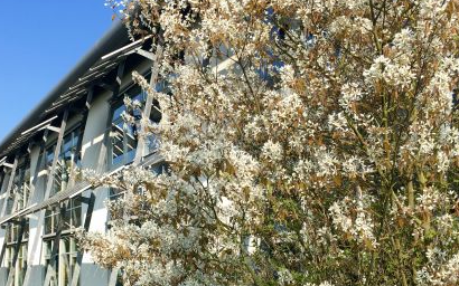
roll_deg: +0.2
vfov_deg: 28.4
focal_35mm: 45
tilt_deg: +9.0
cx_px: 179
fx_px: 563
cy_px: 182
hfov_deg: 44.1
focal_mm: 4.15
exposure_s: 1/674
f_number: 2.2
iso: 25
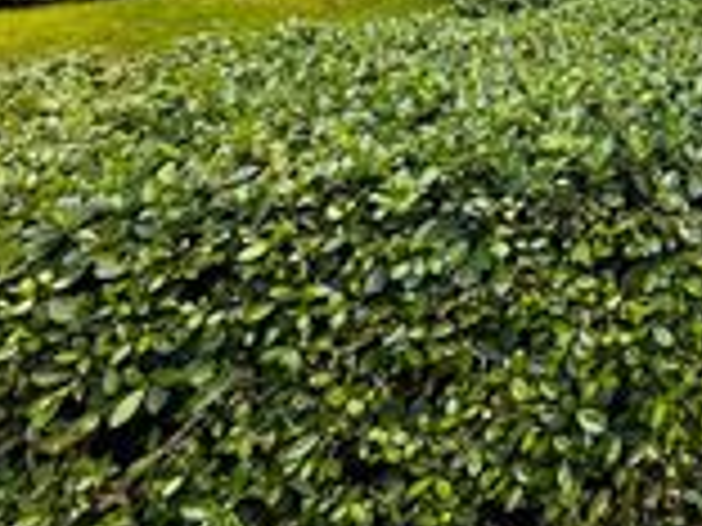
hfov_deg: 29.6
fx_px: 913
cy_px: -200
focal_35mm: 45
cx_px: 999
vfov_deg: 26.2
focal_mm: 2.22
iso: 80
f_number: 2.2
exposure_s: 1/99
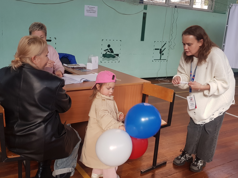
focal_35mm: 26
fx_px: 179
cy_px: 89
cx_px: 119
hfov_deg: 67.3
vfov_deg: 53.1
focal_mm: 4.2
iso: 64
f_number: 1.7
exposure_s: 1/100
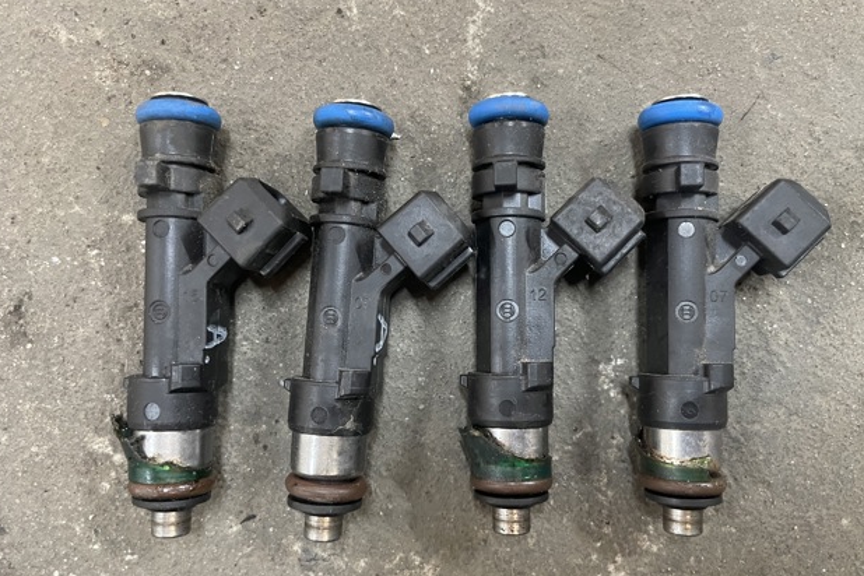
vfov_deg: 46.4
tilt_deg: -88.7
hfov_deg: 65.5
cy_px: 301
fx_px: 672
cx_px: 428
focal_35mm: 28
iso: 500
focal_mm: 4.2
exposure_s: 1/44
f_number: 1.6
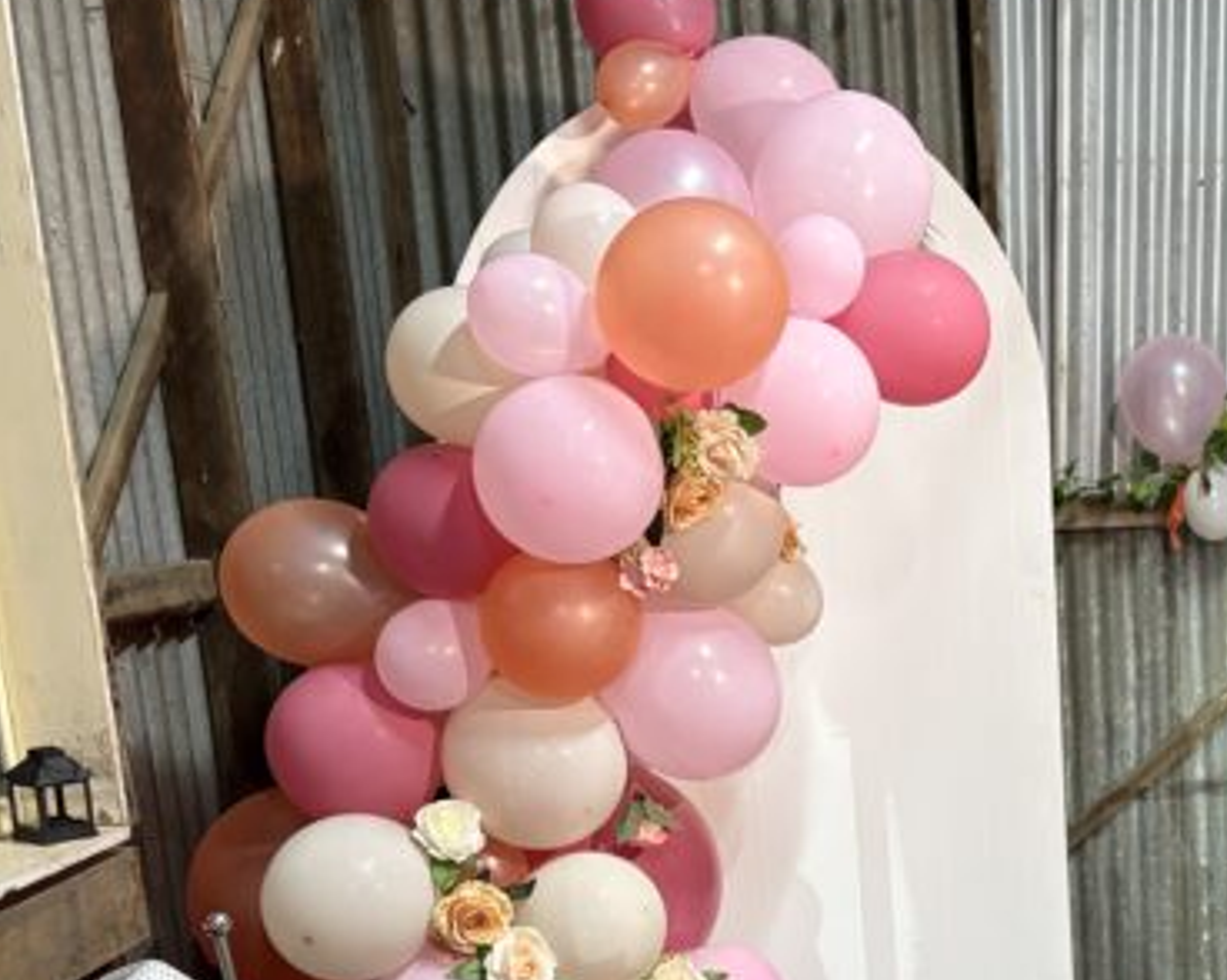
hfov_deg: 33.8
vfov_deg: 27.7
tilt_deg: -12.4
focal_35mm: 53
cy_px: 857
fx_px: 1924
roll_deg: +3.2
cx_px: 1064
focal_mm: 5.96
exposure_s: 1/60
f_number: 1.6
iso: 320
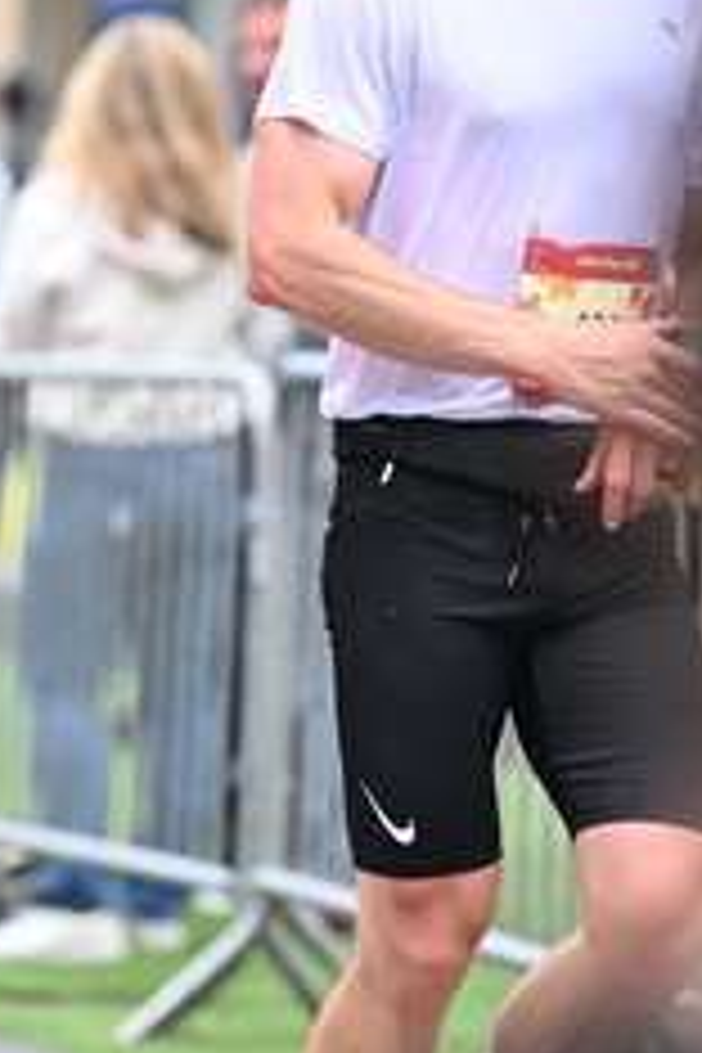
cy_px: 464
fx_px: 10324
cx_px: 322
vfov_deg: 5.8
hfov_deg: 3.9
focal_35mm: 353
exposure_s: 1/1600
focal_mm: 150
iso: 1250
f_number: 2.8
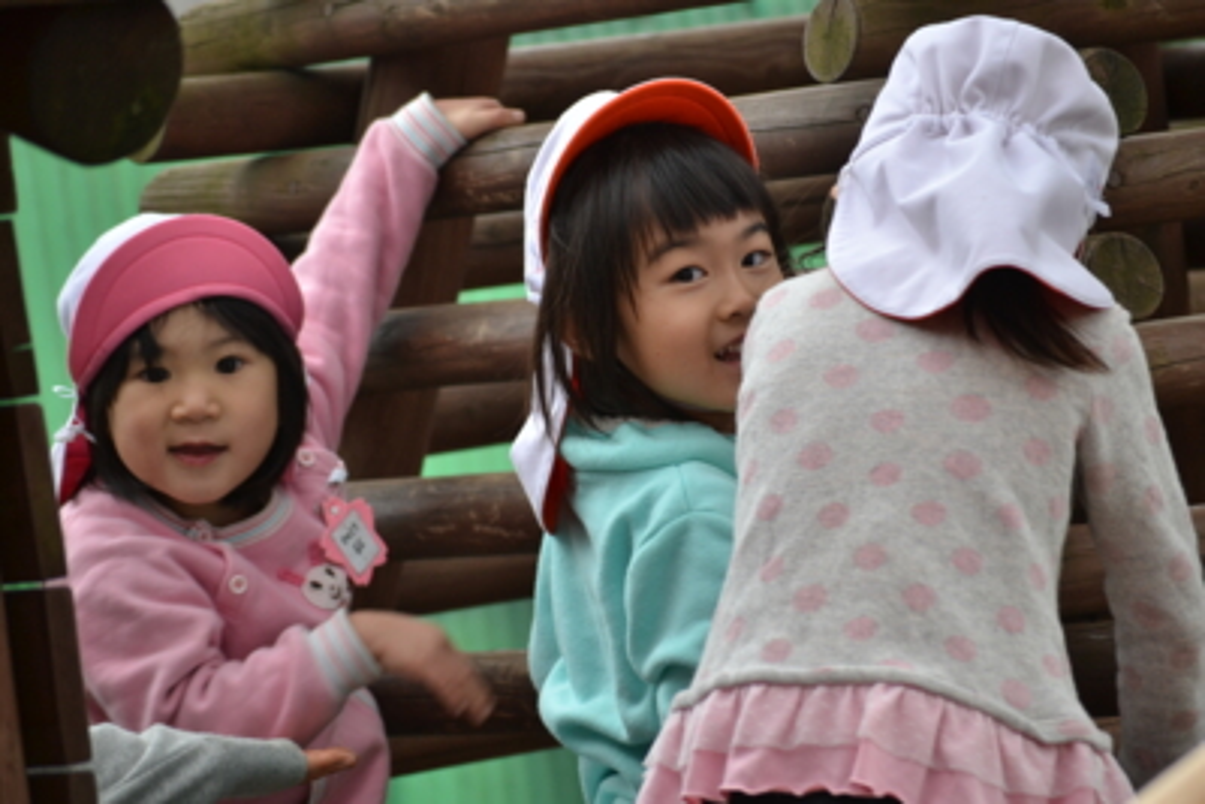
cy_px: 402
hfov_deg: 9.5
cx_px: 602
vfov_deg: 6.3
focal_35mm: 218
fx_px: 7282
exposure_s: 1/160
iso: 400
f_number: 5
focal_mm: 145
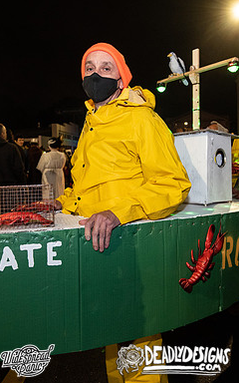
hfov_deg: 43.1
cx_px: 109
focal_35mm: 29
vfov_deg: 64.5
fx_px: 302
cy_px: 171
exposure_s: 1/80
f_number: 3.5
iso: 2000
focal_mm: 17
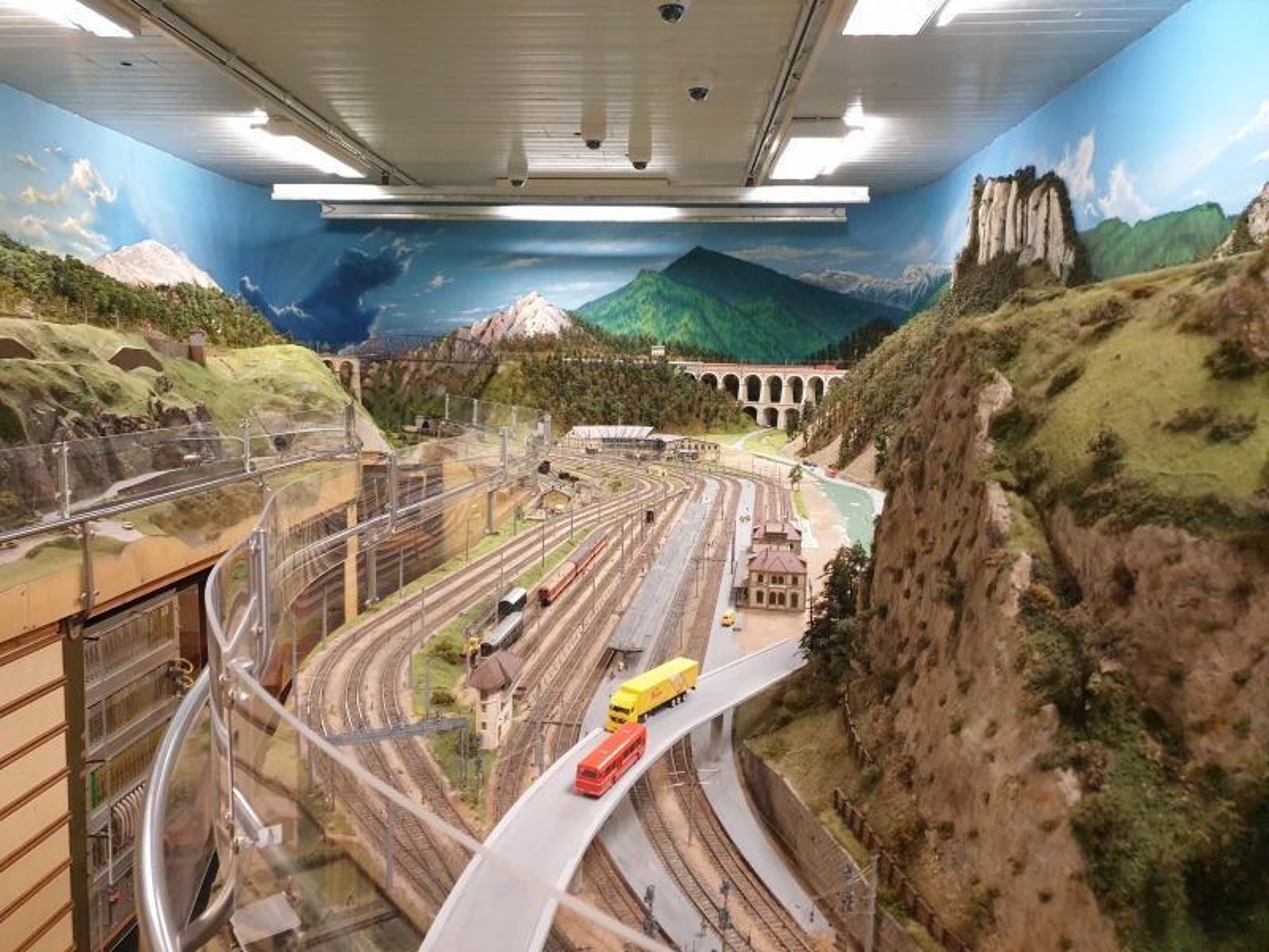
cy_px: 476
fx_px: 953
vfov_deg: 53.1
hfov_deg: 67.3
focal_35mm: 26
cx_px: 634
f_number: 1.5
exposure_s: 1/50
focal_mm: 4.3
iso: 250
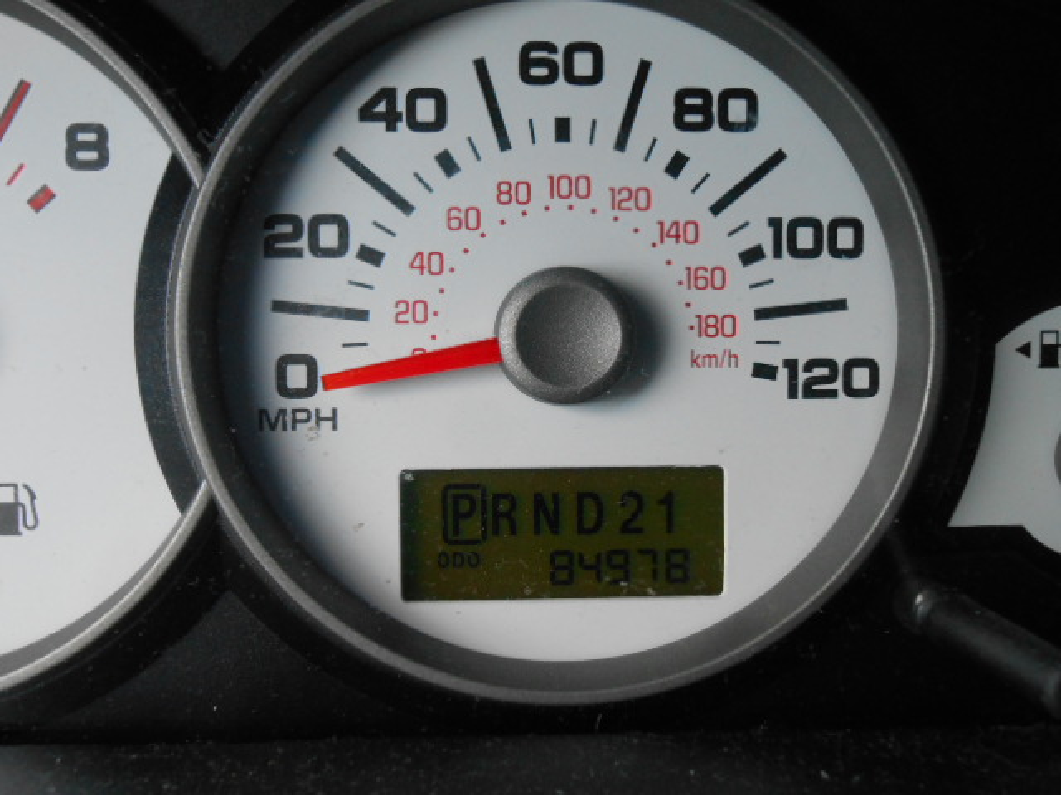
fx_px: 1165
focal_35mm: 38
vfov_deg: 37.7
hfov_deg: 49.0
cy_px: 398
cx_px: 530
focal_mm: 6.8
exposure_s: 1/160
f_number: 4.2
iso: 400
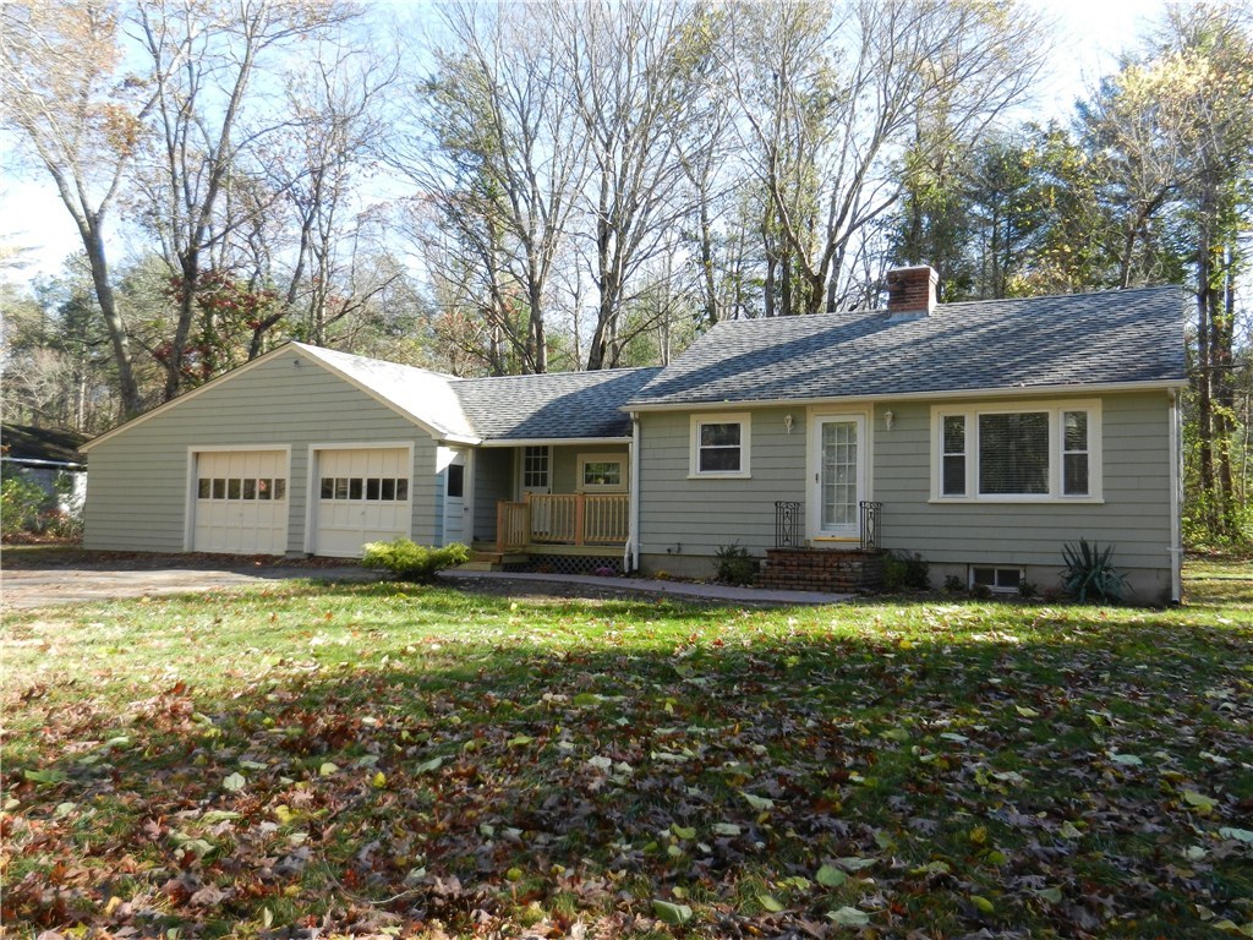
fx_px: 1050
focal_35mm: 29
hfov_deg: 61.7
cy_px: 470
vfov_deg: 48.2
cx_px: 626
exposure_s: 1/200
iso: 160
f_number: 3.6
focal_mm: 5.1
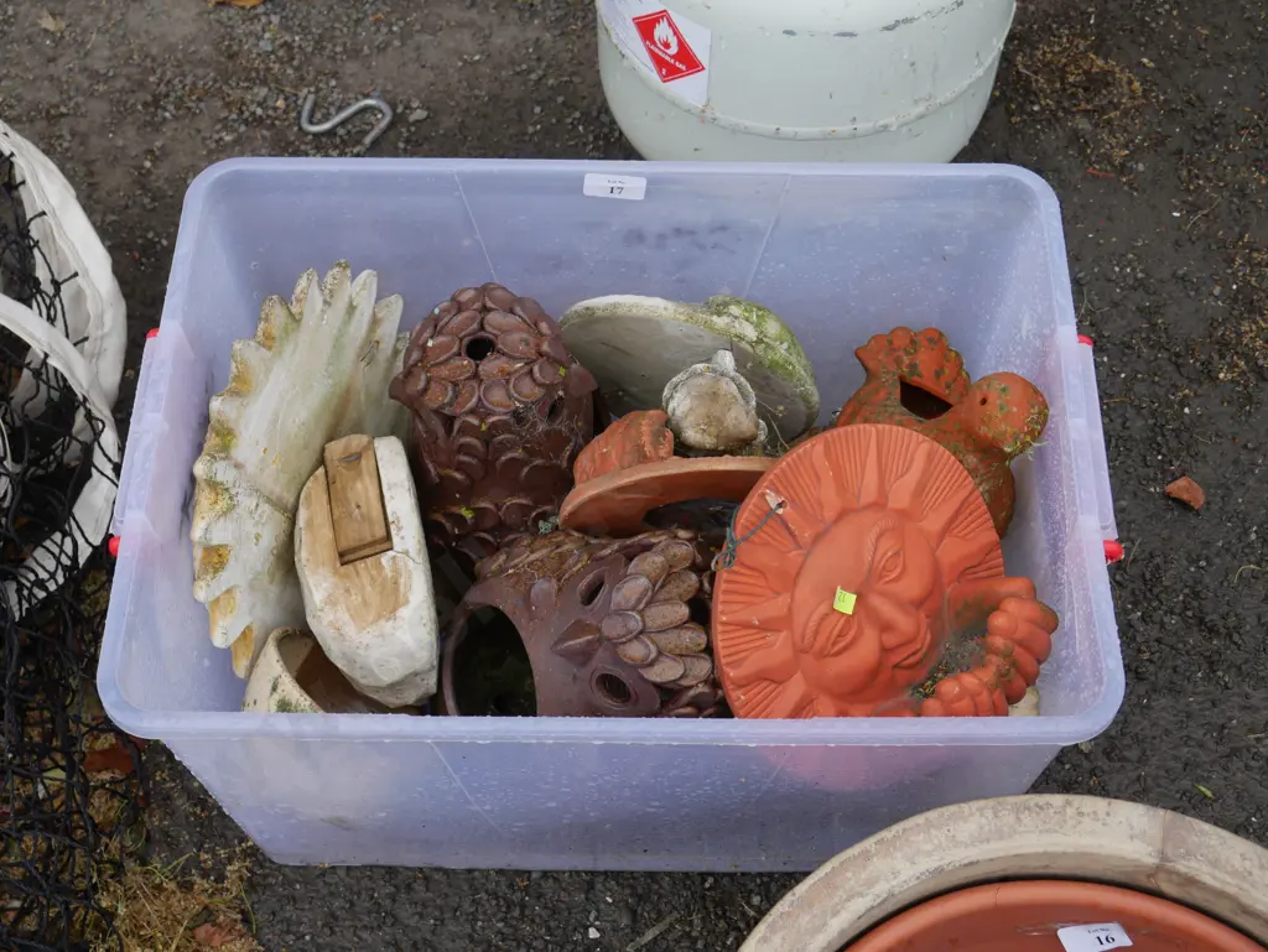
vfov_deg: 30.3
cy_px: 476
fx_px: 1759
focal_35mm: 48
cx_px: 634
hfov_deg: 39.6
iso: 200
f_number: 6.3
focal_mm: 24
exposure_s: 1/125
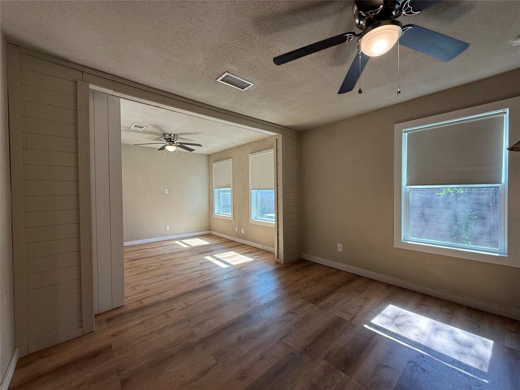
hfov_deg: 102.1
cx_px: 260
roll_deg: +0.4
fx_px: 210
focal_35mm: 14
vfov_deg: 85.7
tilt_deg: -0.7
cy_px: 195
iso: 160
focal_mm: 2.22
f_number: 2.2
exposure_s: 1/120
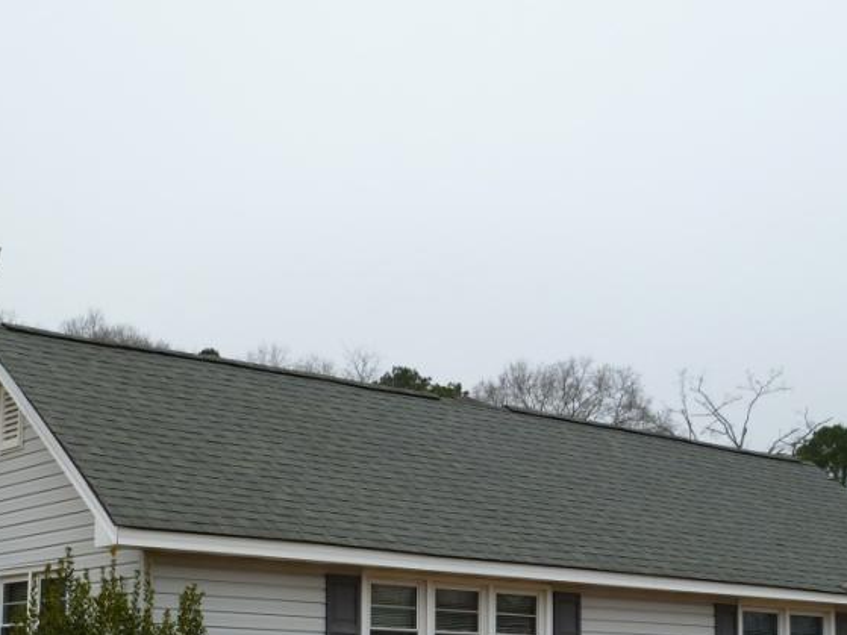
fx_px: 1615
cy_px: 580
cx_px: 427
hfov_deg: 29.4
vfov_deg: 21.7
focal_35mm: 66
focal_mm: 6.5
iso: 80
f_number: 3.6
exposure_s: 1/250
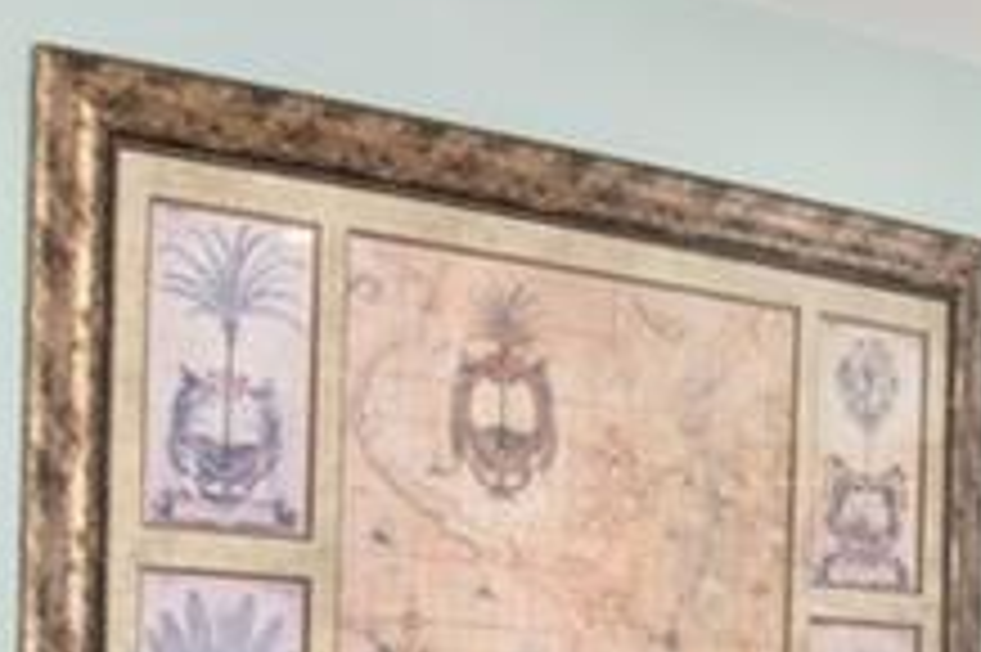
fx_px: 3404
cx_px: 972
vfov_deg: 10.7
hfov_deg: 16.1
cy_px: 832
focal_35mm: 125
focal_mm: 17
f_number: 6.3
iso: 320
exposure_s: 1/10
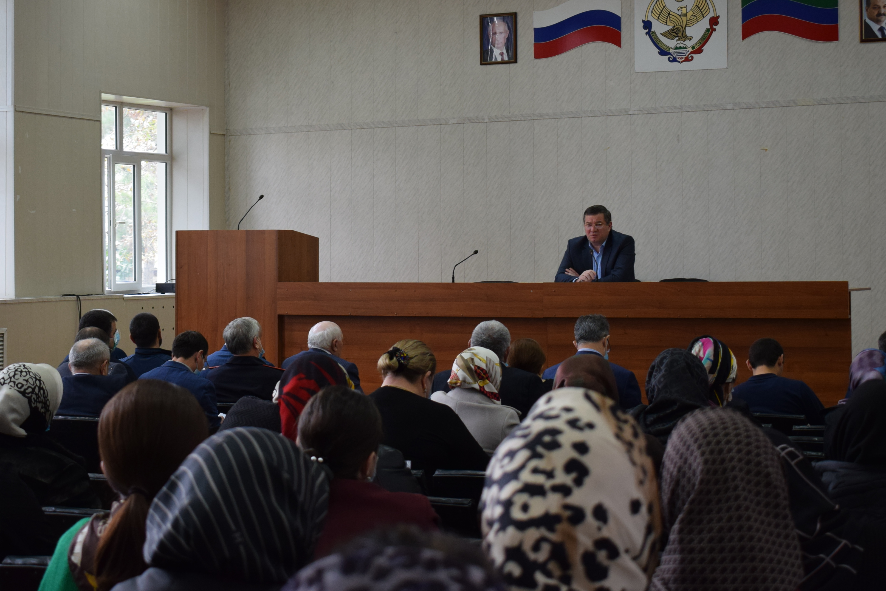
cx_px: 393
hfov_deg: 28.4
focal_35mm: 71
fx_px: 1748
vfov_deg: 19.1
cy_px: 202
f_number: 4.5
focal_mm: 34
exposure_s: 1/60
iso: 900
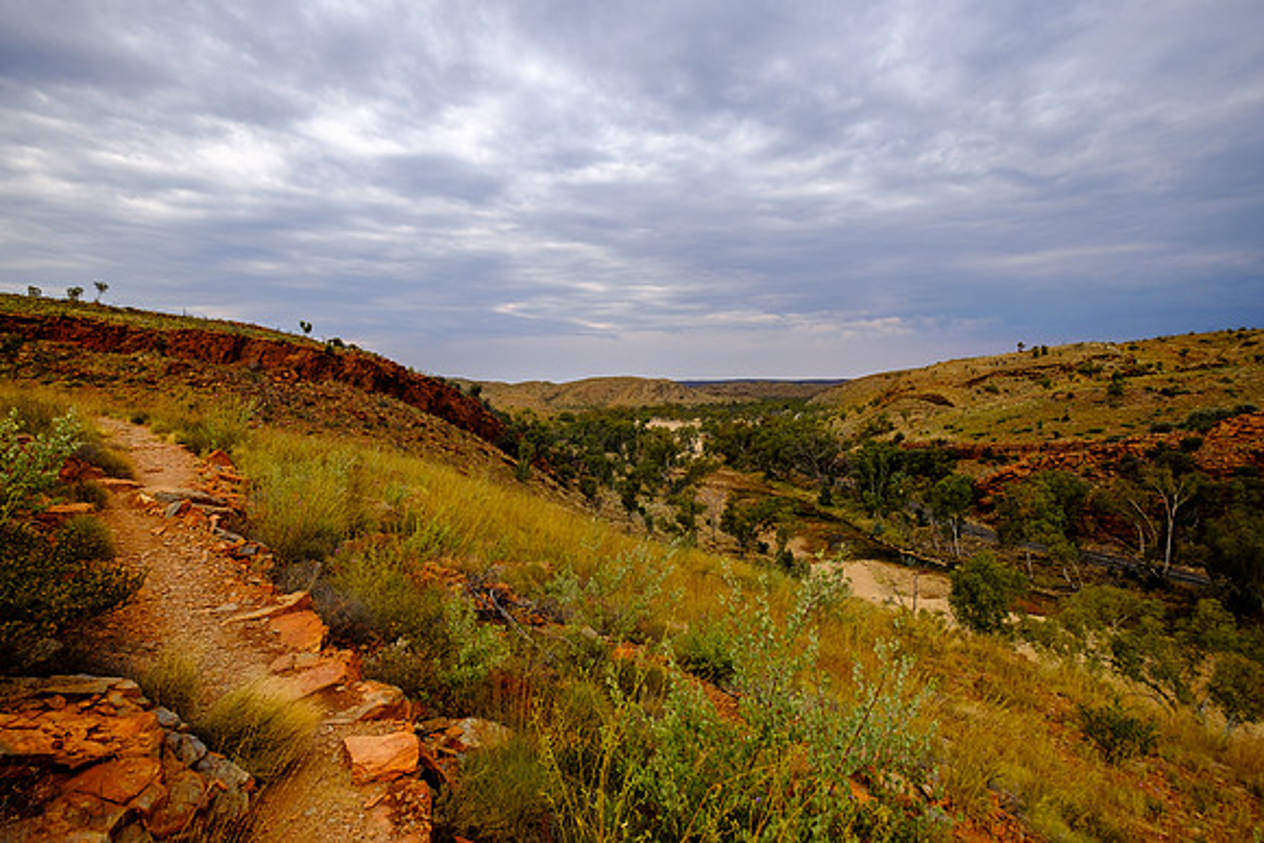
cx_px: 647
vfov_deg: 62.5
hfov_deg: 84.5
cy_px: 422
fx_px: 695
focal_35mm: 20
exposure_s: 1/2000
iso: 200
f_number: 4
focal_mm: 12.6
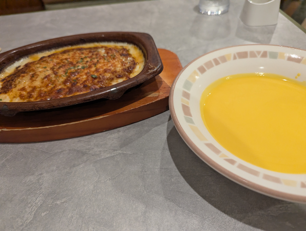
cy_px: 116
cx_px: 153
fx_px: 212
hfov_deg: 71.5
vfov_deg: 56.9
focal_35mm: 24
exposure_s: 1/166
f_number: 1.85
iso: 1586
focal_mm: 6.81
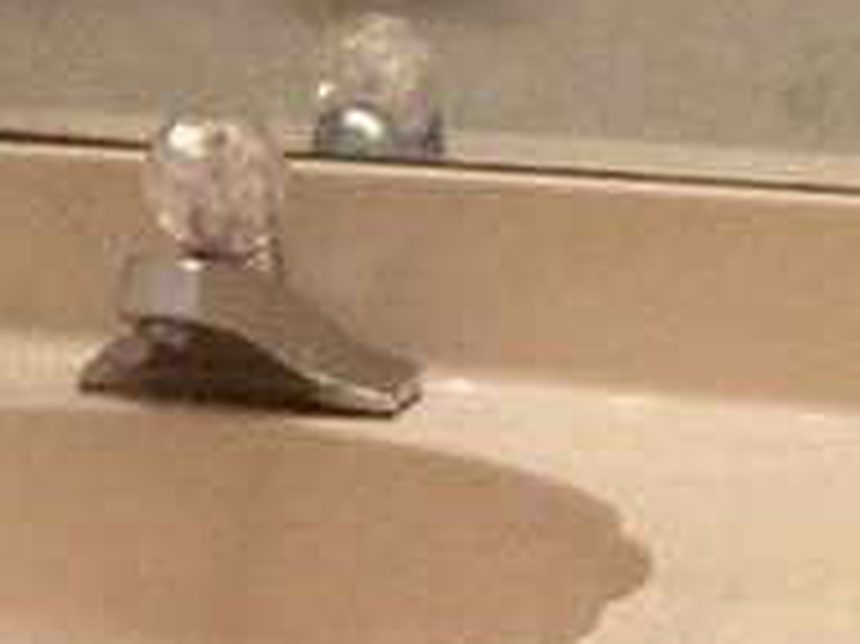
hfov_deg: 13.9
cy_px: 883
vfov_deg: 11.1
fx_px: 3203
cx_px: -581
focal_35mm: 129
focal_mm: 4.3
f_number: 3.3
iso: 400
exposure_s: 1/40
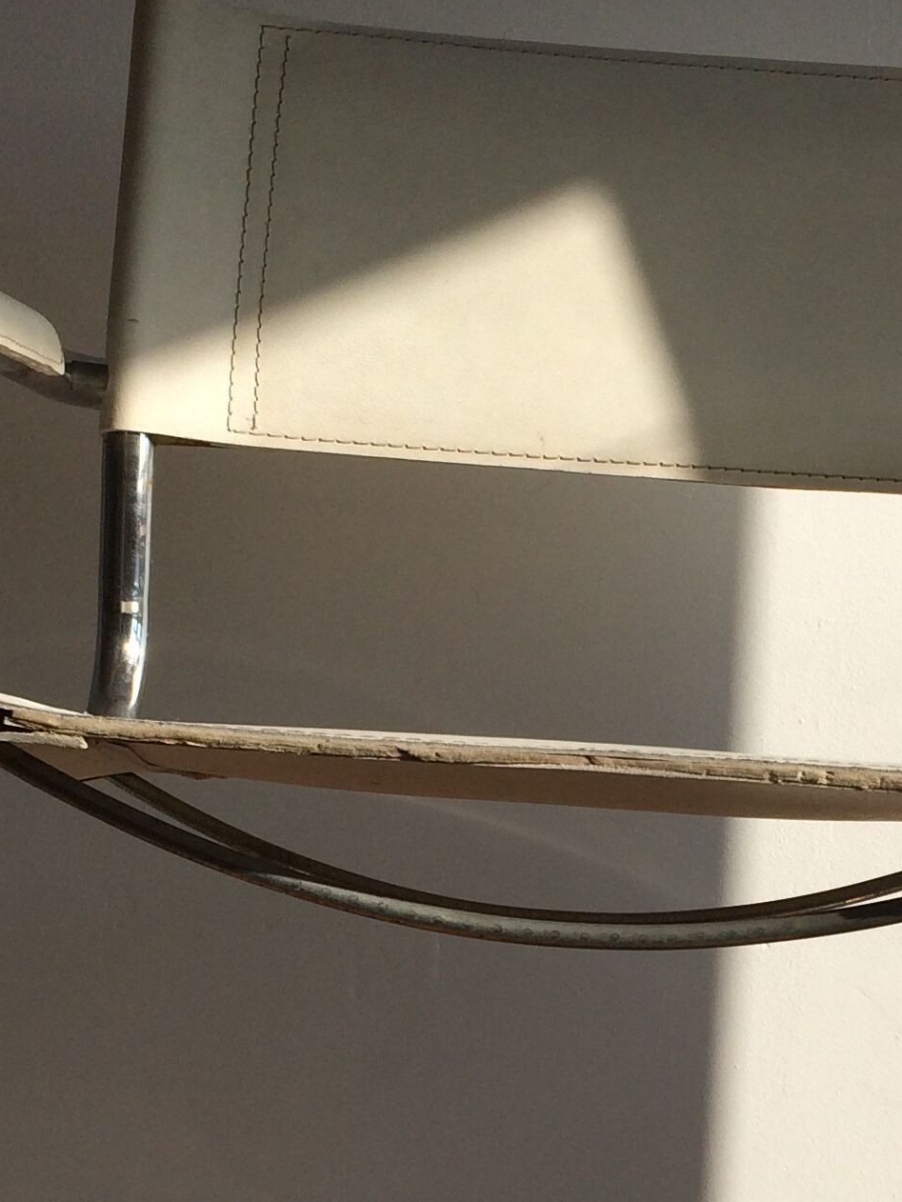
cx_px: 636
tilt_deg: -7.7
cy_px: 972
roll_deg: -2.3
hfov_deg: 19.6
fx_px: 2605
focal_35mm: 75
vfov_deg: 25.5
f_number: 2.2
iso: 32
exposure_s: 1/2415
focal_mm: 4.15
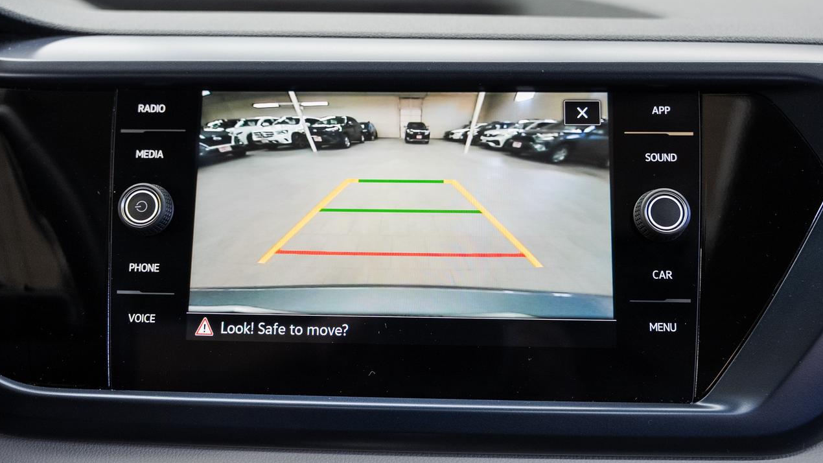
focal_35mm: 37
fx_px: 807
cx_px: 401
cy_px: 200
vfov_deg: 31.9
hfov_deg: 54.0
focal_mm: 30.2
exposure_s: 1/40
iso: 800
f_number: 3.5
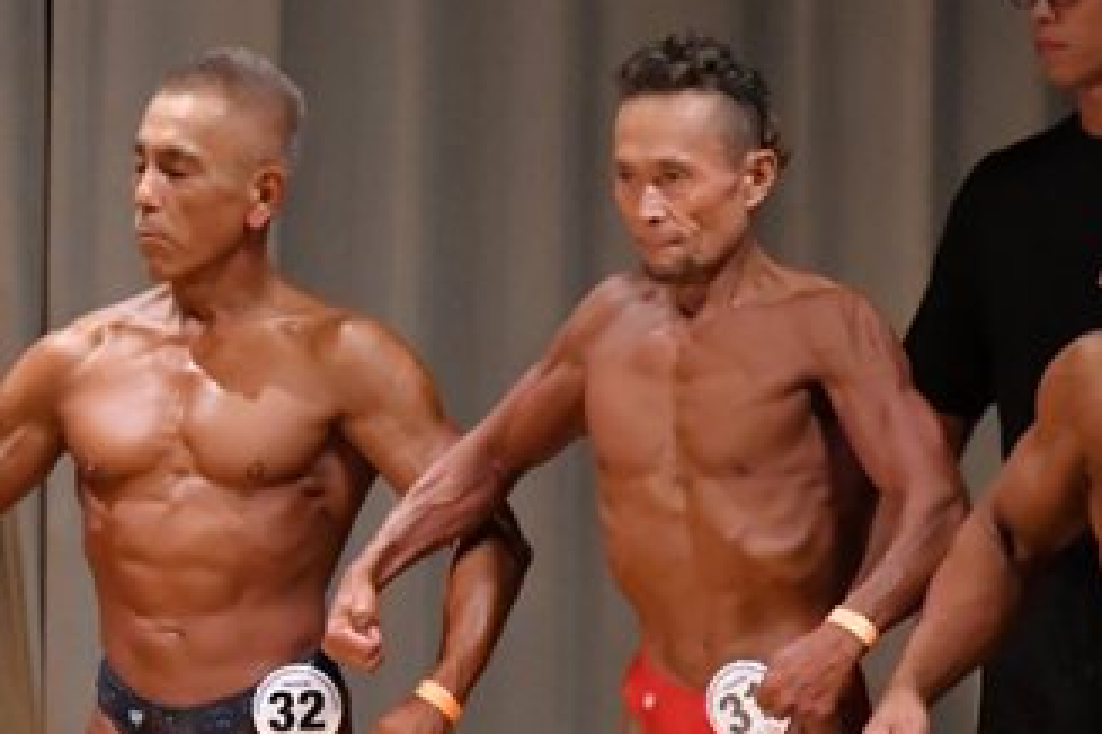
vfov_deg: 1.9
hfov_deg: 2.9
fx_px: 21844
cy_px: 693
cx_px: -42
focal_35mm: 714
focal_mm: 200
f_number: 5.6
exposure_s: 1/400
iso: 8000
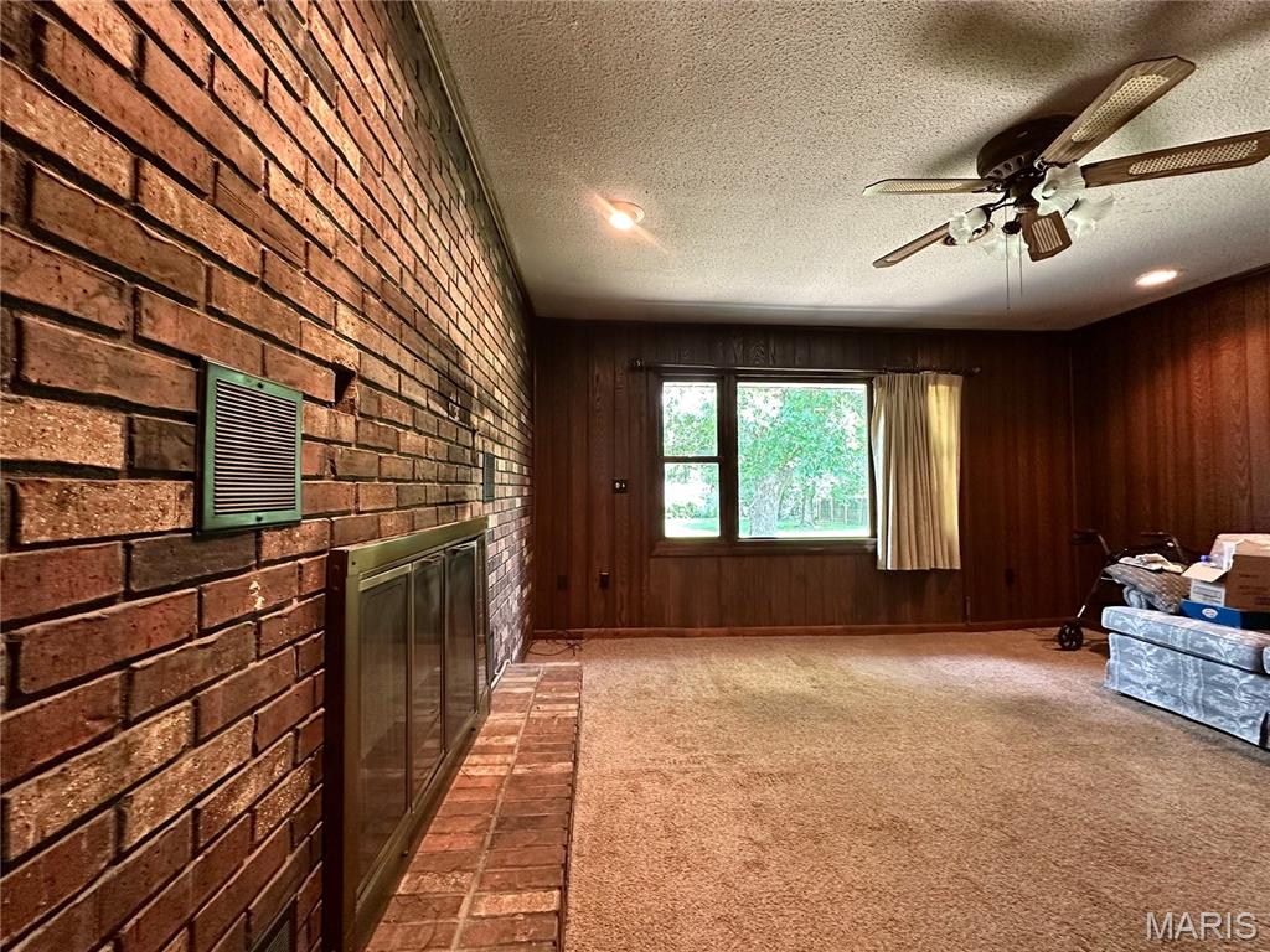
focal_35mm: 14
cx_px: 635
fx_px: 514
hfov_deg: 102.1
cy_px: 476
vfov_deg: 85.7
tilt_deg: +1.5
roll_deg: +0.4
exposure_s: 1/60
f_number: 2.2
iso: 400
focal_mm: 2.22
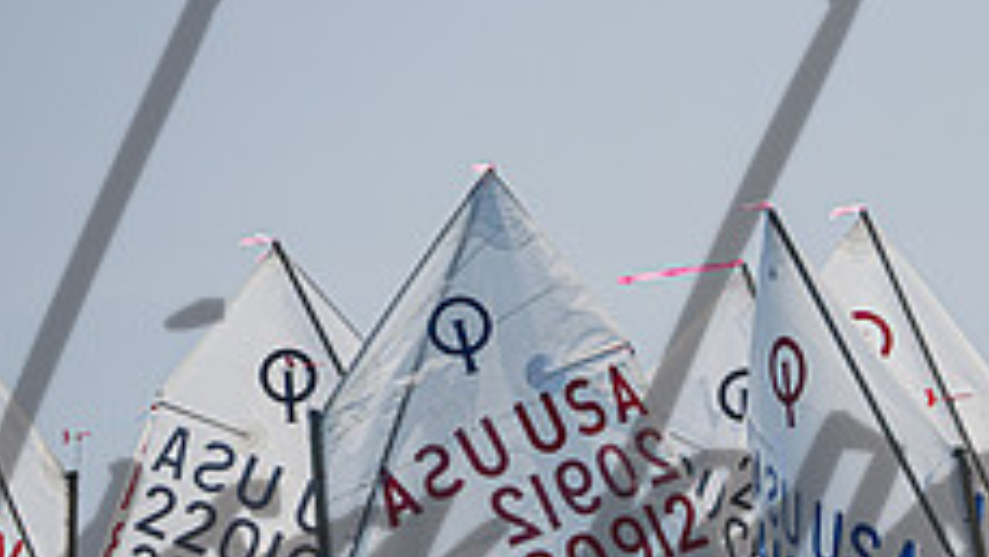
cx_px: 903
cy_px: 477
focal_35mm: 849
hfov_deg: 2.5
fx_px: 22272
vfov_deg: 1.4
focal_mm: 320
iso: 250
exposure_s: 1/1250
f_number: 8
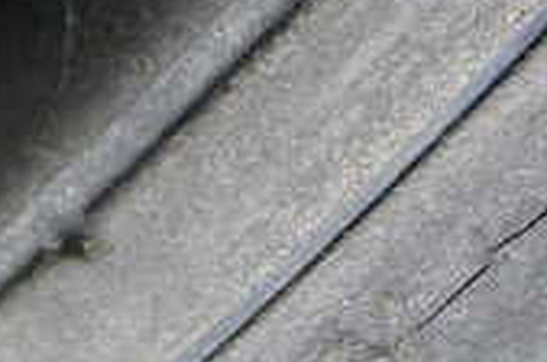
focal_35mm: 111
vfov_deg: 12.0
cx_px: 330
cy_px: 423
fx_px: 1683
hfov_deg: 18.4
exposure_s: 1/125
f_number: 2.3
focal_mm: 5.4
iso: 200
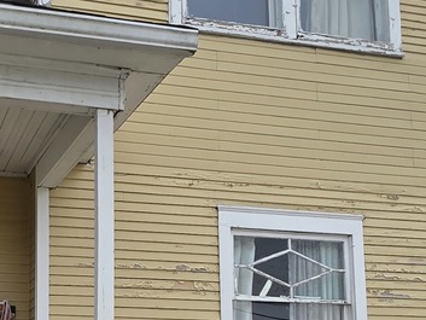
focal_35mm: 53
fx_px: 652
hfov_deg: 34.9
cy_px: 320
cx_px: 77
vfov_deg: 26.1
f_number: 1.9
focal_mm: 2.2
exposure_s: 1/1276
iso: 40
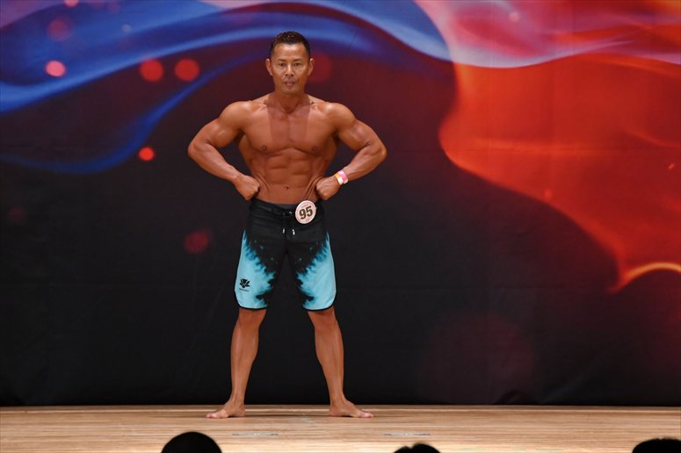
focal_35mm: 300
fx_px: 5672
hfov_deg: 6.9
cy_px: 226
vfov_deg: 4.6
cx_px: 340
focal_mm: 200
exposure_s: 1/400
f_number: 5.6
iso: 3200
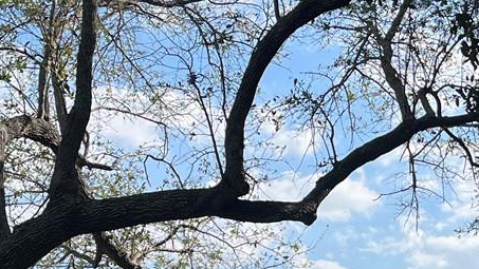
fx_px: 1270
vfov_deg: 11.8
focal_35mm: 100
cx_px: 351
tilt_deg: +4.1
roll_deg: -0.2
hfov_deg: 21.2
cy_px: 358
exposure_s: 1/3521
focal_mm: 5.1
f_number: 1.6
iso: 50
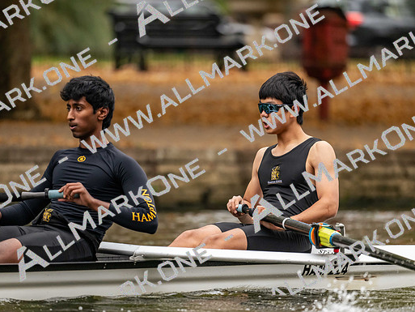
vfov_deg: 3.4
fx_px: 5216
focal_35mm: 435
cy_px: 156
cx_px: 181
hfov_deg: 4.6
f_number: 4.5
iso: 2800
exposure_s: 1/2500
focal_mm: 400
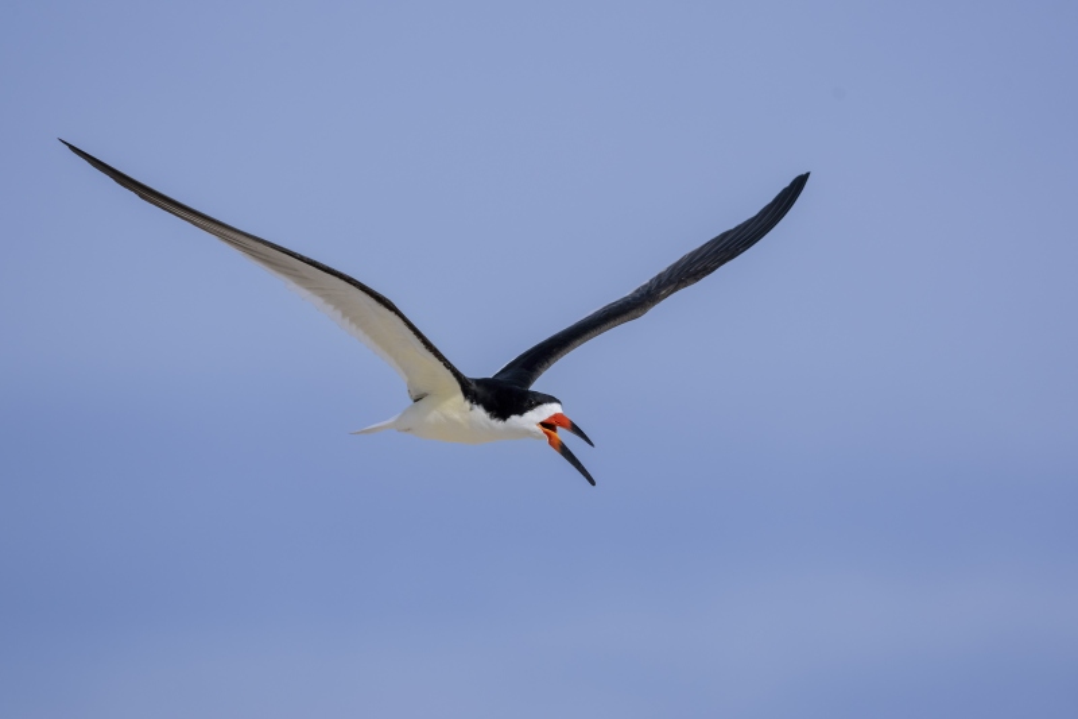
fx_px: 17603
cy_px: 360
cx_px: 539
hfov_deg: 3.5
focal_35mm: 588
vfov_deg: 2.3
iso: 1250
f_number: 8
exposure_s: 1/3200
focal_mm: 588
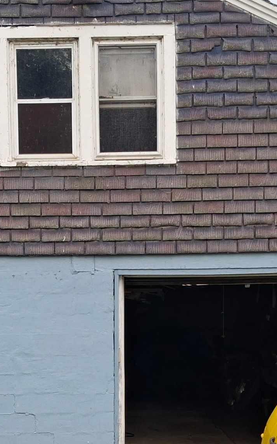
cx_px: 121
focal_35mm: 77
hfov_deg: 16.9
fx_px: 930
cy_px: 357
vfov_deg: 26.3
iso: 20
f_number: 1.8
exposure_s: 1/256
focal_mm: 4
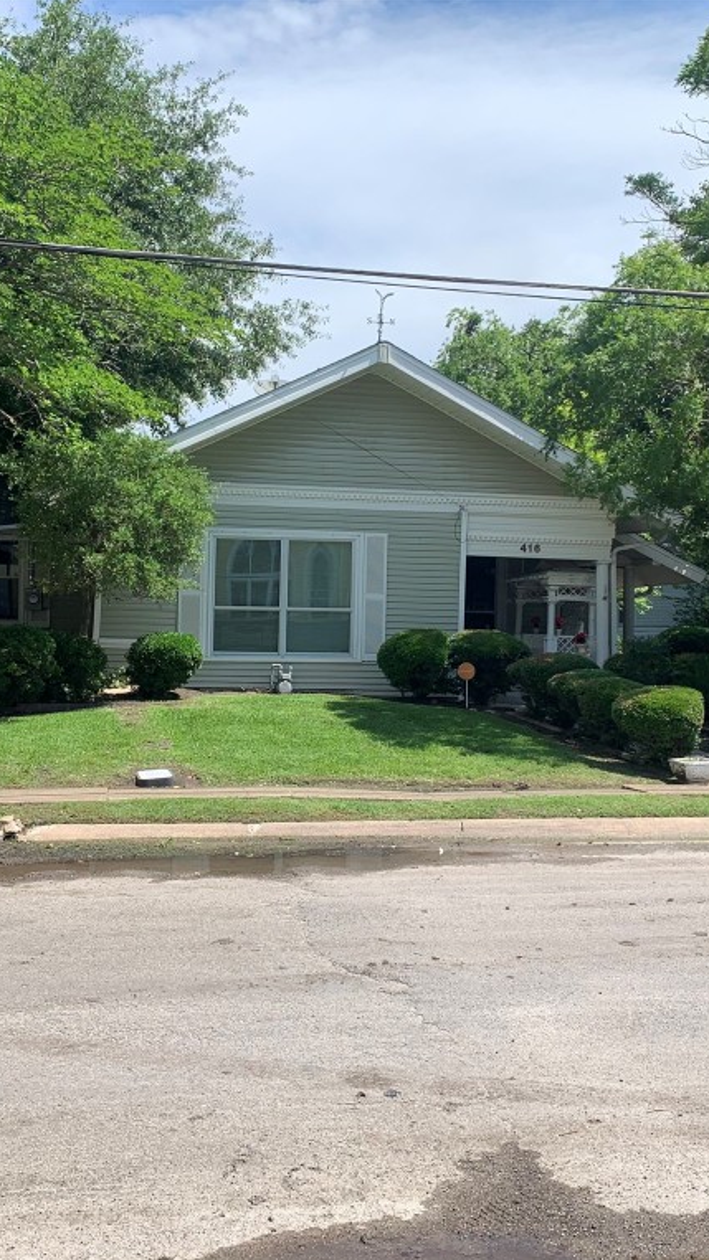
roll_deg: -0.1
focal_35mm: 38
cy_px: 632
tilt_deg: -1.7
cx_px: 334
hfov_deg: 31.2
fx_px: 1270
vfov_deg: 52.8
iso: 25
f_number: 1.8
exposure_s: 1/1845
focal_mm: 4.25
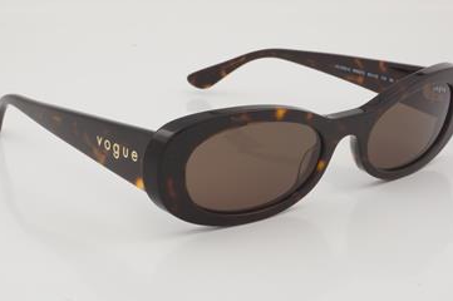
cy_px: 139
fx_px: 1043
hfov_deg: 24.5
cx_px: 227
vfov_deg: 16.4
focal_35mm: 83
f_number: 32
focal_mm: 50
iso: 100
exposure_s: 1/3
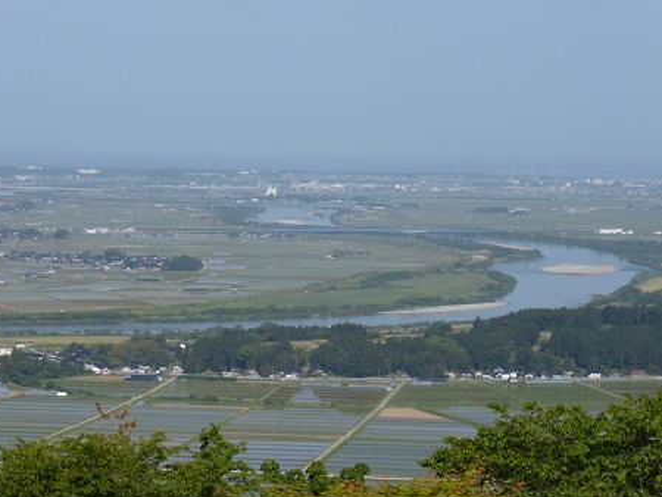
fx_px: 2468
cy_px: 253
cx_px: 329
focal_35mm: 129
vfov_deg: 11.5
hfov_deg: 15.3
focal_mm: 20.6
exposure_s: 1/640
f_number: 5.6
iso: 100
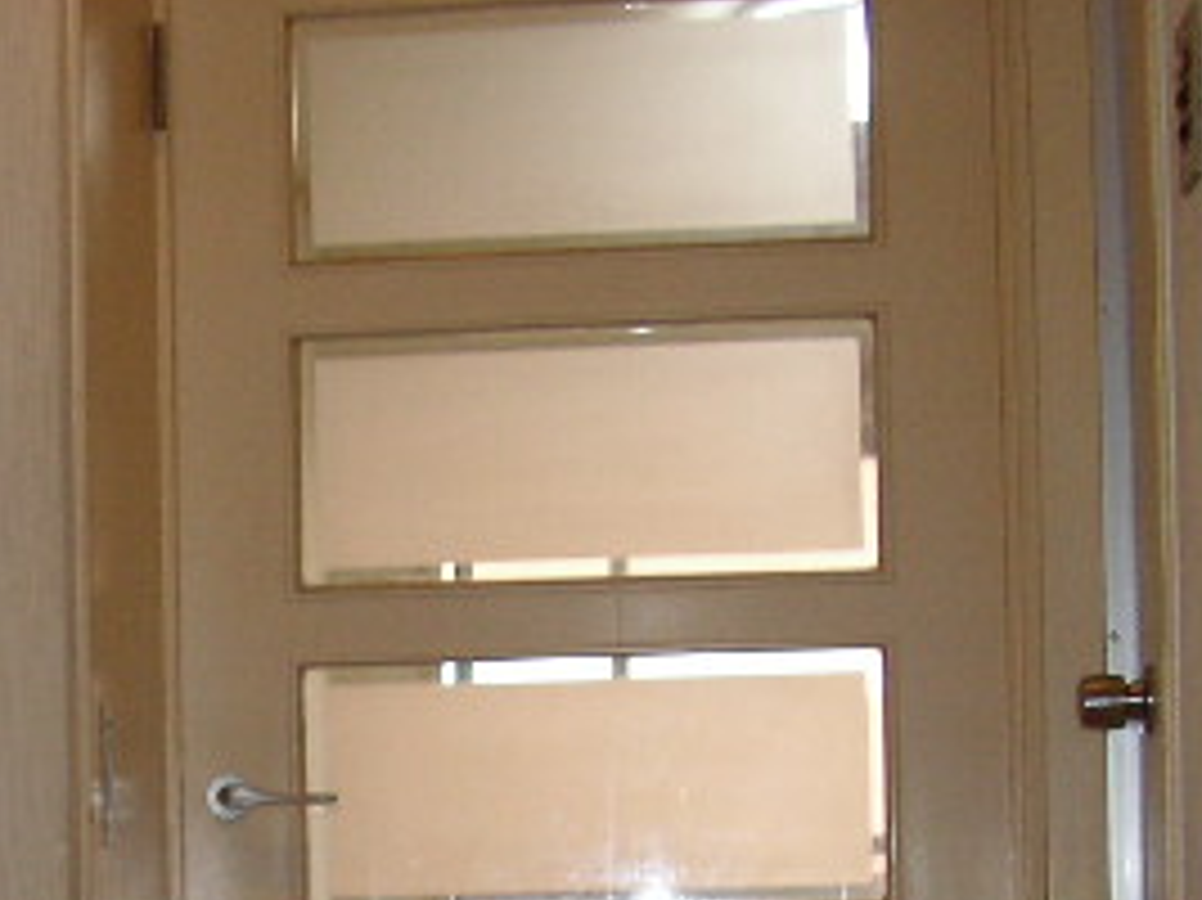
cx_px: 135
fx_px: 3158
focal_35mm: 91
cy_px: 1004
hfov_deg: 21.1
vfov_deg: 15.8
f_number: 2.9
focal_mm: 5.8
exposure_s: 1/30
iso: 100
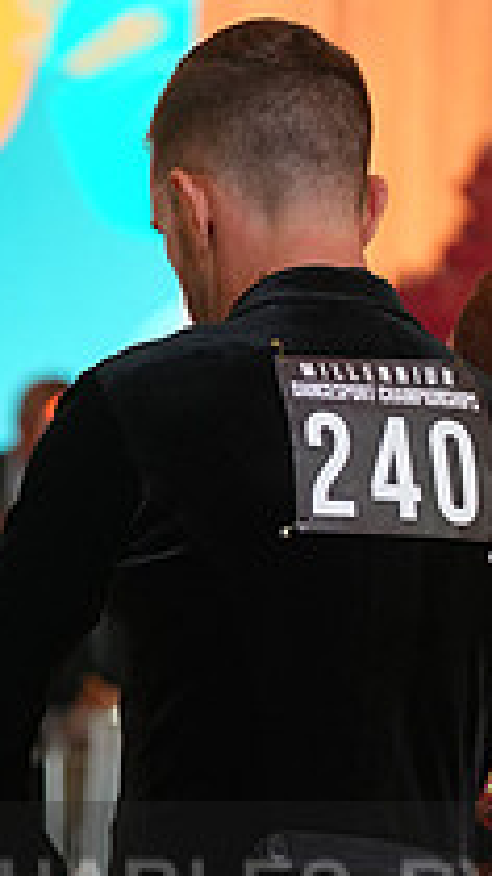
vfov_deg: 6.1
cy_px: 943
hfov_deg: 3.5
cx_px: 190
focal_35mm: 350
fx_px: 8124
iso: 2000
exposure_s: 1/400
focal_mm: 121
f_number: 4
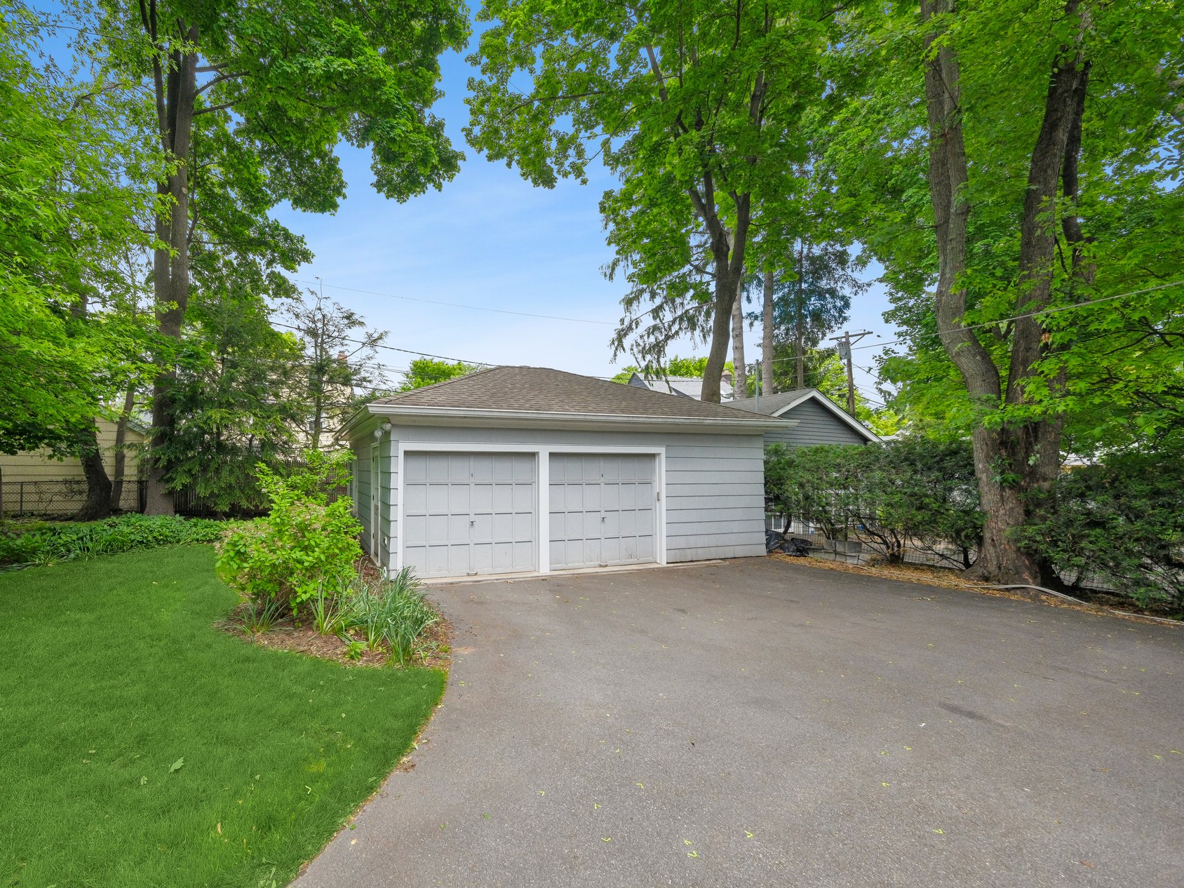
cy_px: 456
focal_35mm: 14
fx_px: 479
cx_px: 469
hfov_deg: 100.6
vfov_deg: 85.7
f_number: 5.6
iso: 640
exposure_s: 1/1000
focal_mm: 8
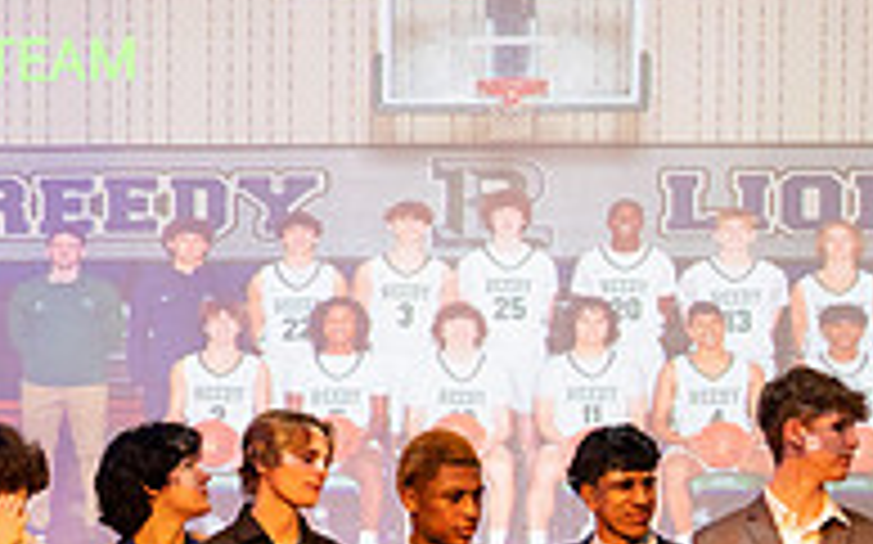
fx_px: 4019
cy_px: 405
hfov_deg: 12.4
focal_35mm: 169
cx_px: 423
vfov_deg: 7.7
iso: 1000
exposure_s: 1/320
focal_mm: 50
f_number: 1.2
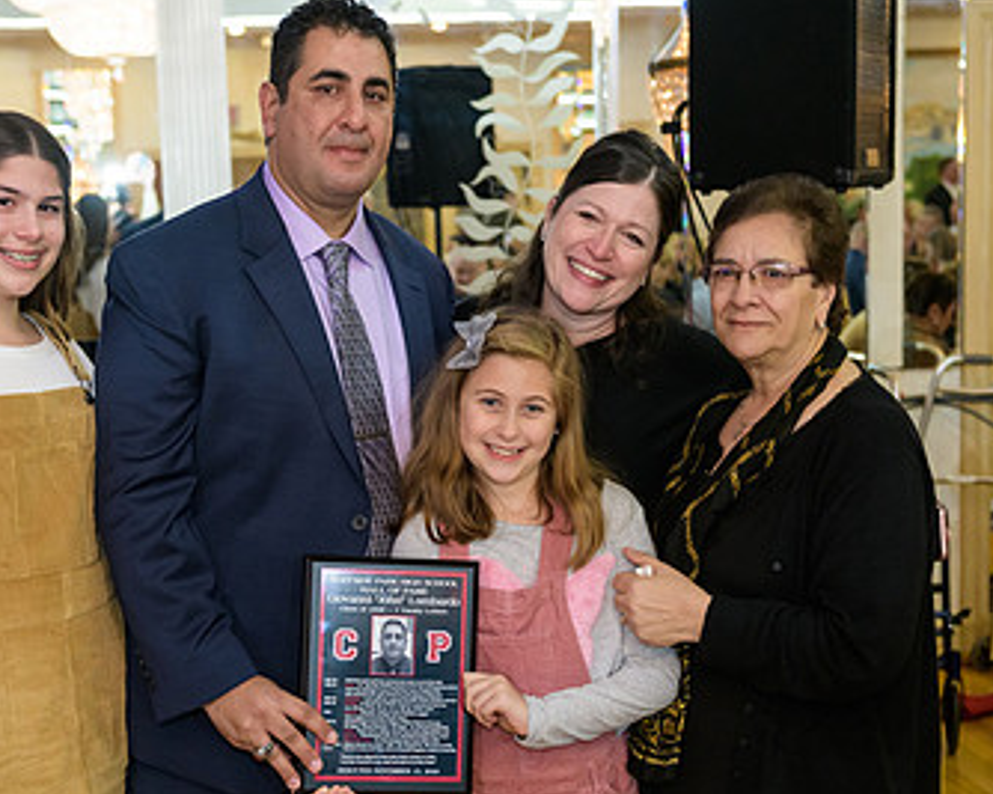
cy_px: 474
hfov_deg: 30.4
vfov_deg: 24.5
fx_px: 1822
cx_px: 407
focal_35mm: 62
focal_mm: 38
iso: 1000
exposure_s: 1/125
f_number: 3.2
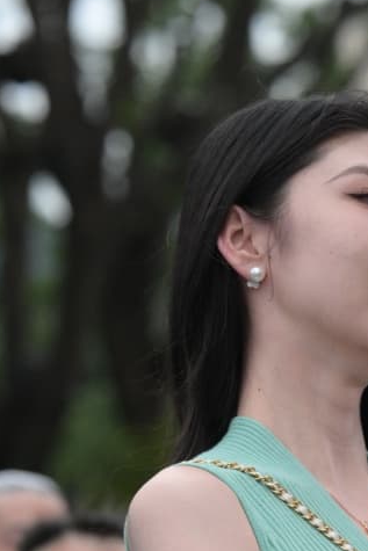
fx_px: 4933
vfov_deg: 6.3
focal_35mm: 322
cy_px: 1034
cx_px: 562
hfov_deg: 4.2
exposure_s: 1/500
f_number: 3.5
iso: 800
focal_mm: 85
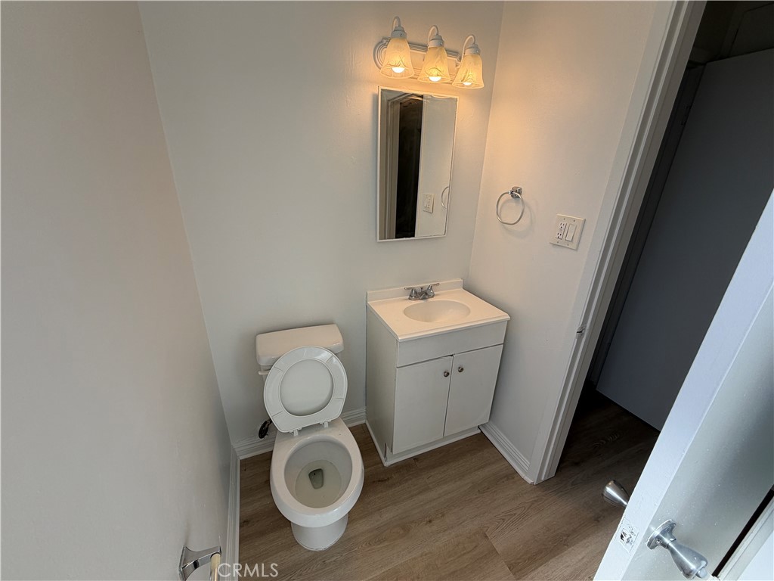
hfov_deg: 102.1
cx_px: 387
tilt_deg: -20.9
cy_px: 290
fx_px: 313
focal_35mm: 14
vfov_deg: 85.7
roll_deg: -0.6
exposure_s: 1/120
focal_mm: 2.22
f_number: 2.2
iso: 32
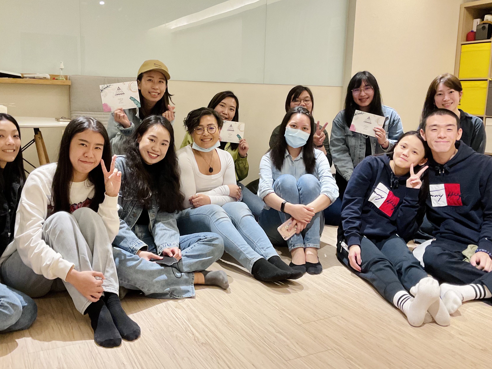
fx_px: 497
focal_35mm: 35
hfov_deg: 52.6
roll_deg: -1.4
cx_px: 224
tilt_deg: -9.1
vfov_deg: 40.7
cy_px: 172
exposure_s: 1/60
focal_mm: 3
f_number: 1.8
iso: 160
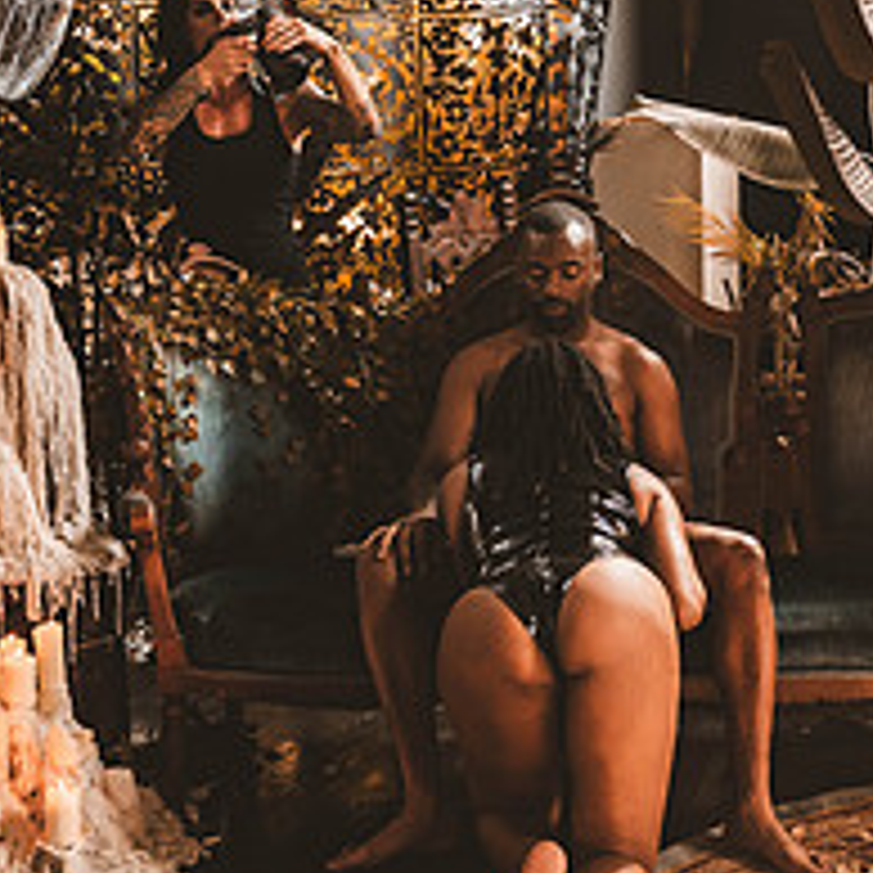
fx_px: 2026
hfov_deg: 24.3
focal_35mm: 71
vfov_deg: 24.3
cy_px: 407
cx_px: 459
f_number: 2.8
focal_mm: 28
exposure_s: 1/200
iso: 800
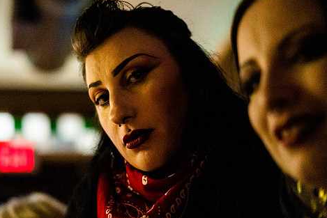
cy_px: 118
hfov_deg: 31.8
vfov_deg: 21.6
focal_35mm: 63
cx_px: 128
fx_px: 572
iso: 3200
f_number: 1.8
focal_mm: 50
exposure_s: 1/125
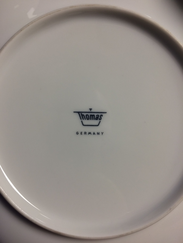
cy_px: 122
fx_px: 204
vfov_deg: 61.7
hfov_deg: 48.2
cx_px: 92
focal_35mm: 29
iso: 40
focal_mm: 4.15
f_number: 2.2
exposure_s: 1/33
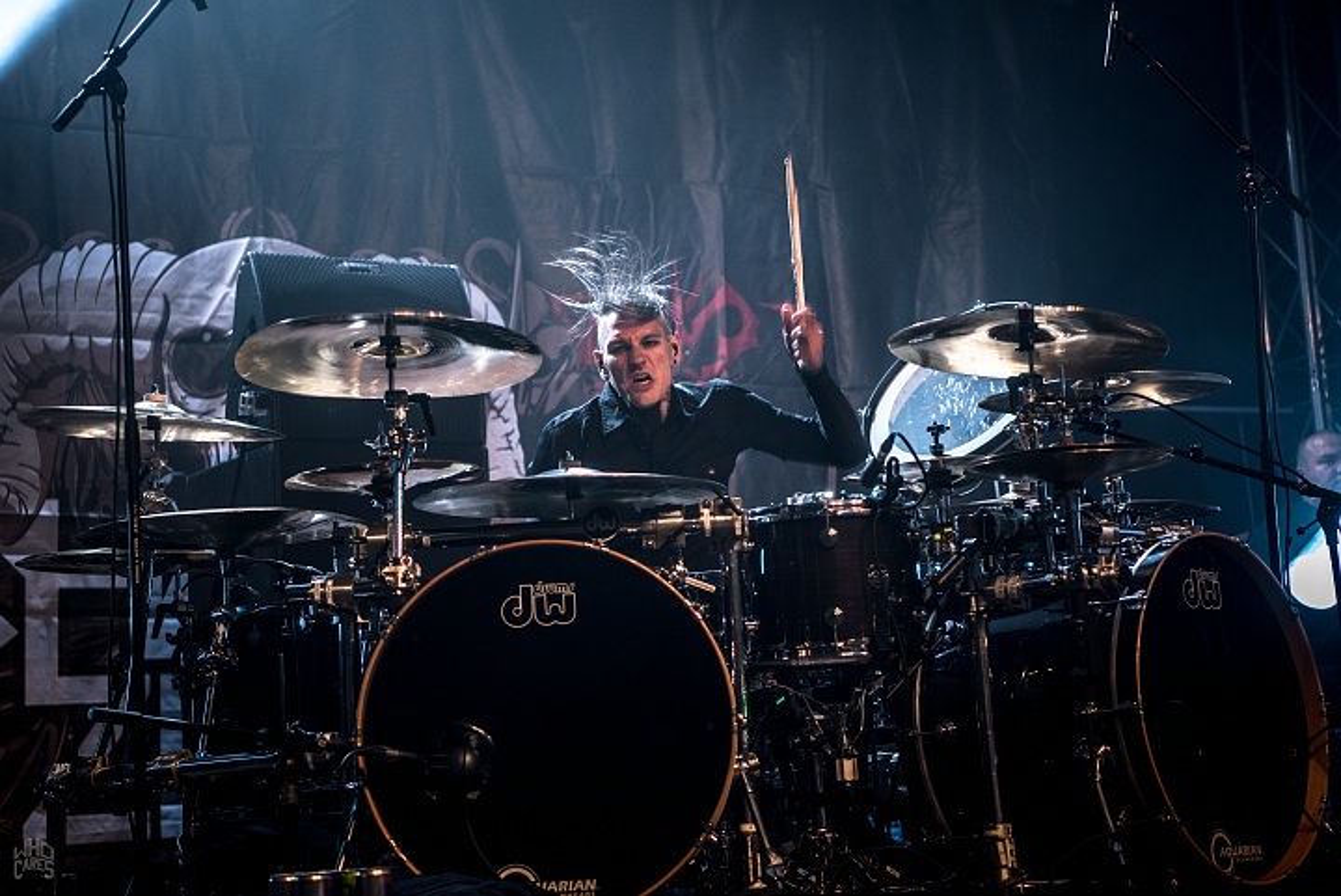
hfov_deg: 28.8
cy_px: 448
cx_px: 670
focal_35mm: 70
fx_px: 2609
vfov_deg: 19.5
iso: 800
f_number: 2.8
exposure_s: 1/125
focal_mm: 70
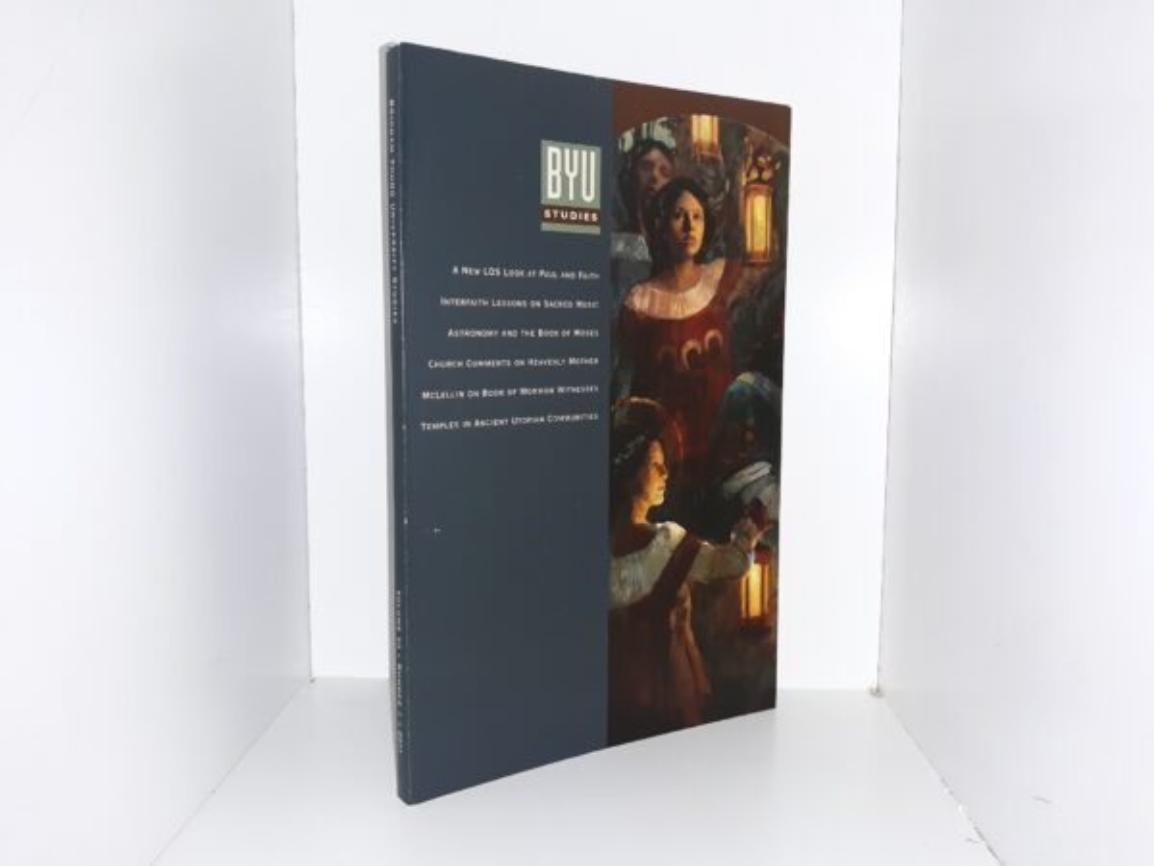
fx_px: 933
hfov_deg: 63.4
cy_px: 433
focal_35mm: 28
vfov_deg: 49.7
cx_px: 577
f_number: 1.7
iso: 80
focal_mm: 3.7
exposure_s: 1/120
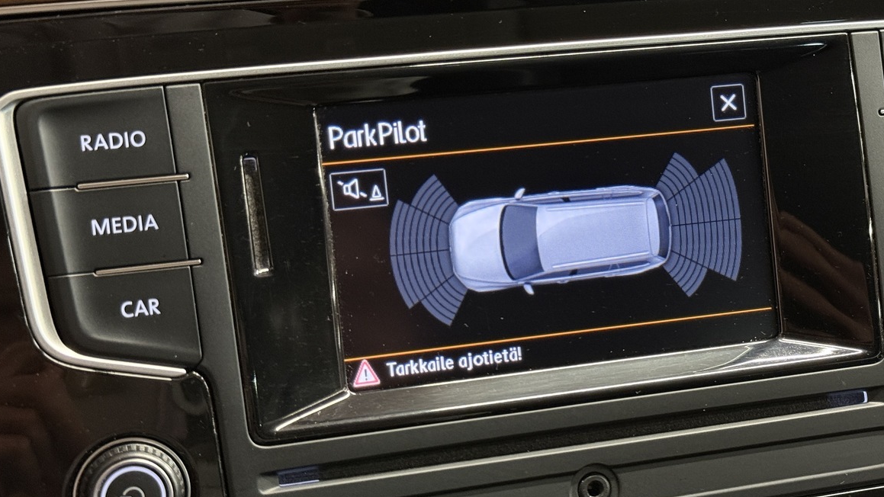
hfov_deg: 32.3
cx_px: 526
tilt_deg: -26.6
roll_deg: -1.8
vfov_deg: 18.5
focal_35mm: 65
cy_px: 265
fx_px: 1524
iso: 400
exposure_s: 1/40
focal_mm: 6.76
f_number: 1.78
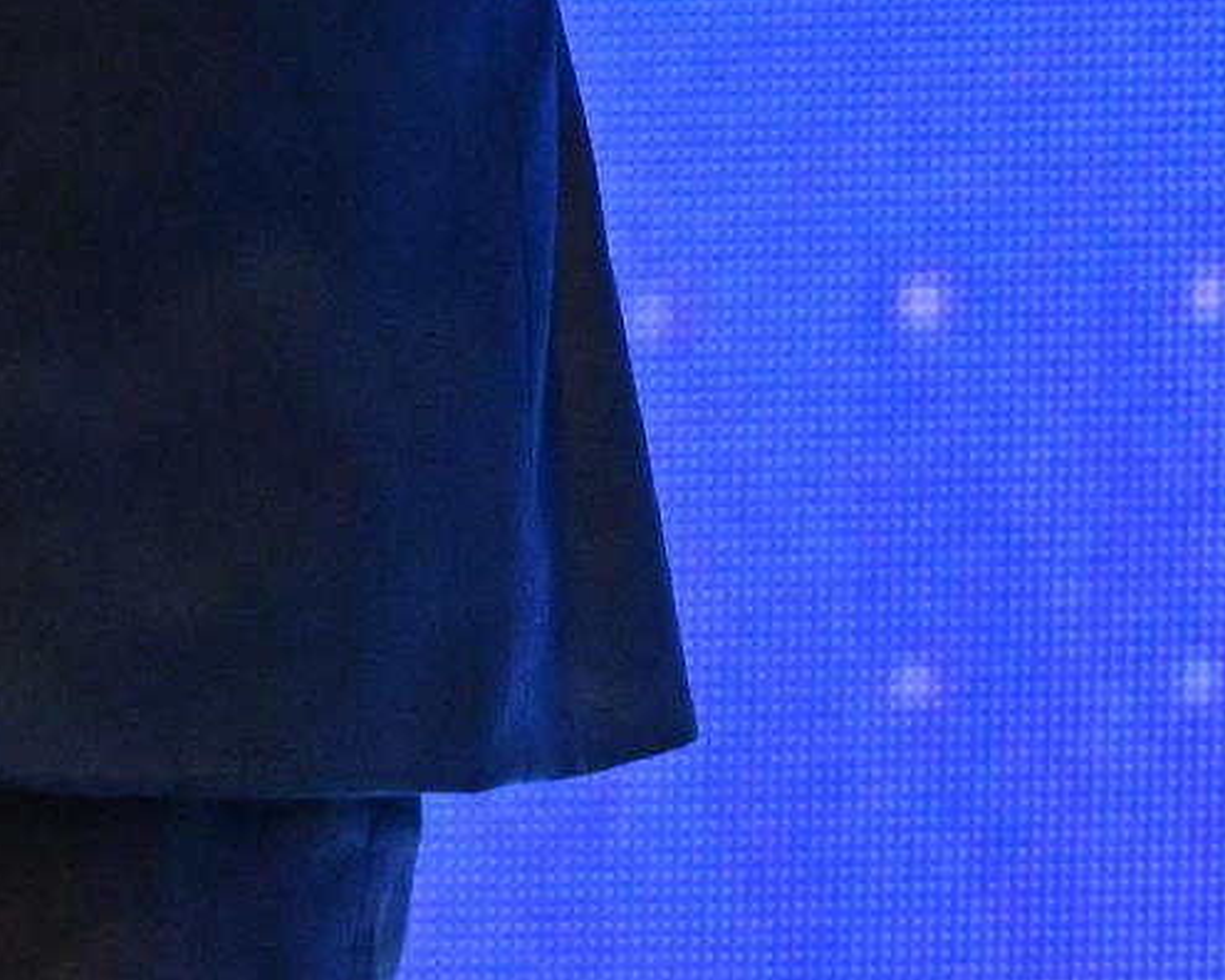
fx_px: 35458
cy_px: -2245
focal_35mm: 978
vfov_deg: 1.6
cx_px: -733
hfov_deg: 2.0
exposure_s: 1/250
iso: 5000
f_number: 3.2
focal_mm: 125
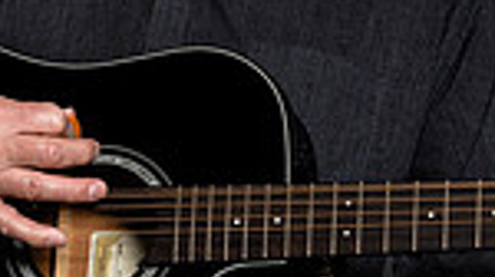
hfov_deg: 5.1
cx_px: 311
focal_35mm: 420
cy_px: 50
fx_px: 5507
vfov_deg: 2.9
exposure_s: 1/250
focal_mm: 98
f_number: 5
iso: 100
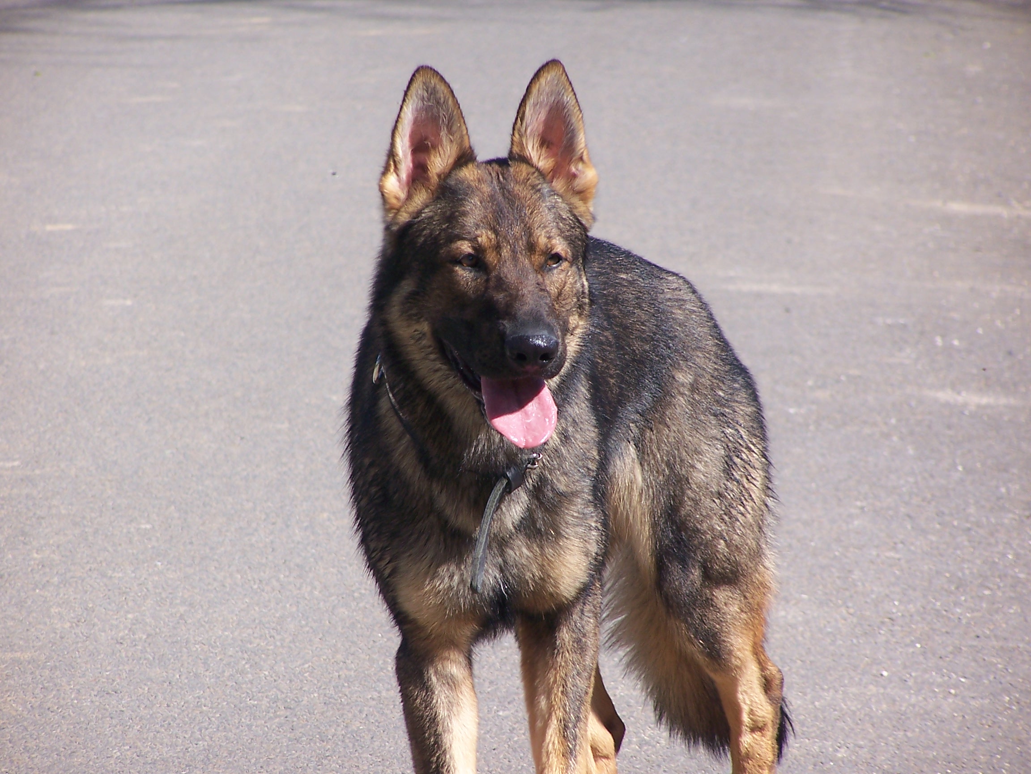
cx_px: 516
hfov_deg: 5.4
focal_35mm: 367
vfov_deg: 4.1
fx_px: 10931
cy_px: 387
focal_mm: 60.8
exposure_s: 1/500
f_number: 3.6
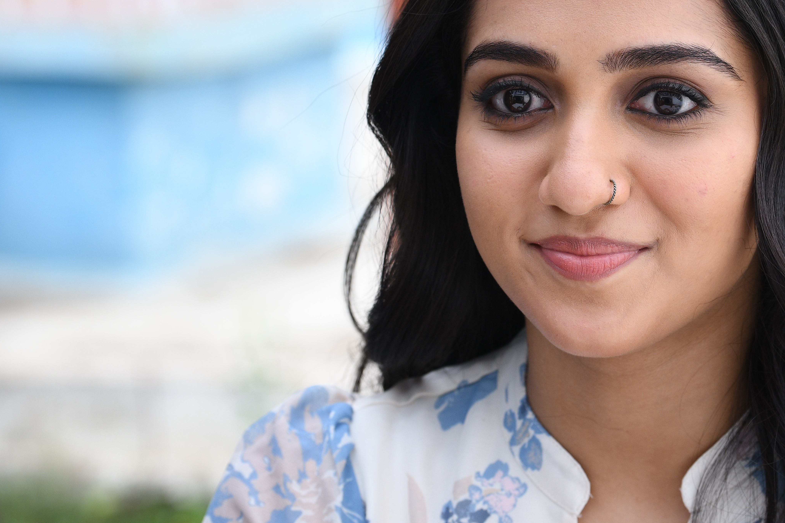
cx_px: 586
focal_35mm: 192
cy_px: 208
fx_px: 4186
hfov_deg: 10.7
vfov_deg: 7.2
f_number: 5
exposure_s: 1/320
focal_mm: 95
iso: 400
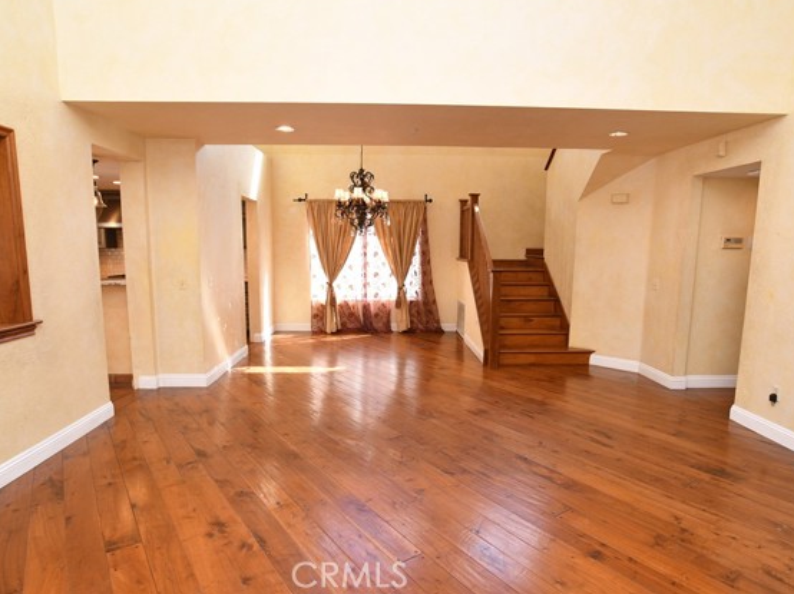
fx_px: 459
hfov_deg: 81.8
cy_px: 290
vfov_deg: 65.9
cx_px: 401
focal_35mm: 20
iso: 800
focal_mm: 12
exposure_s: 1/60
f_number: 7.1
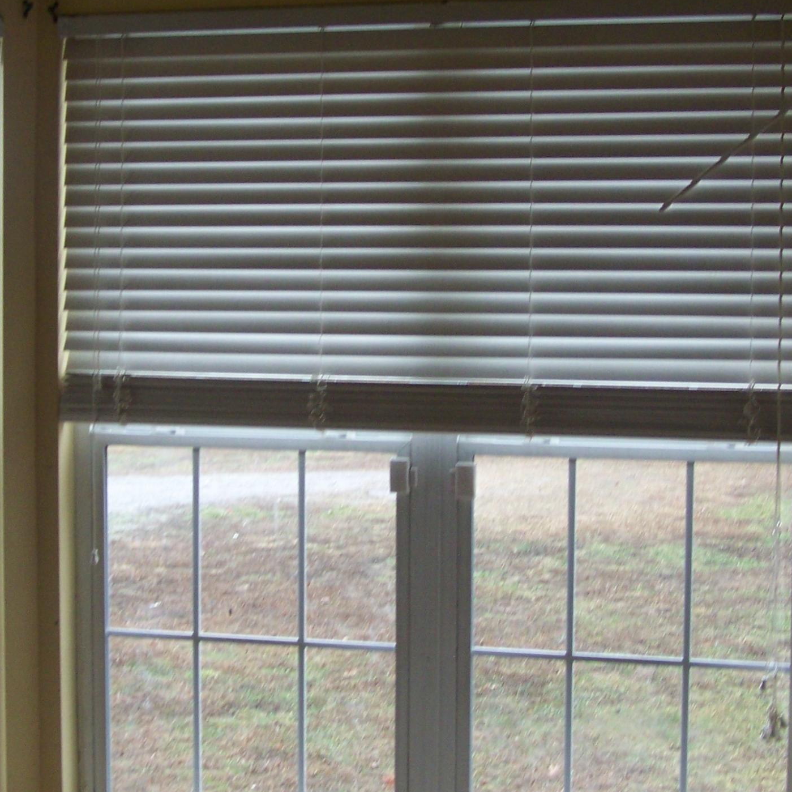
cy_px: 369
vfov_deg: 24.0
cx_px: 359
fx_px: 1864
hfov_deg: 24.0
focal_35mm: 72
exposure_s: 1/60
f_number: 2.8
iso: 100
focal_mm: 6.3
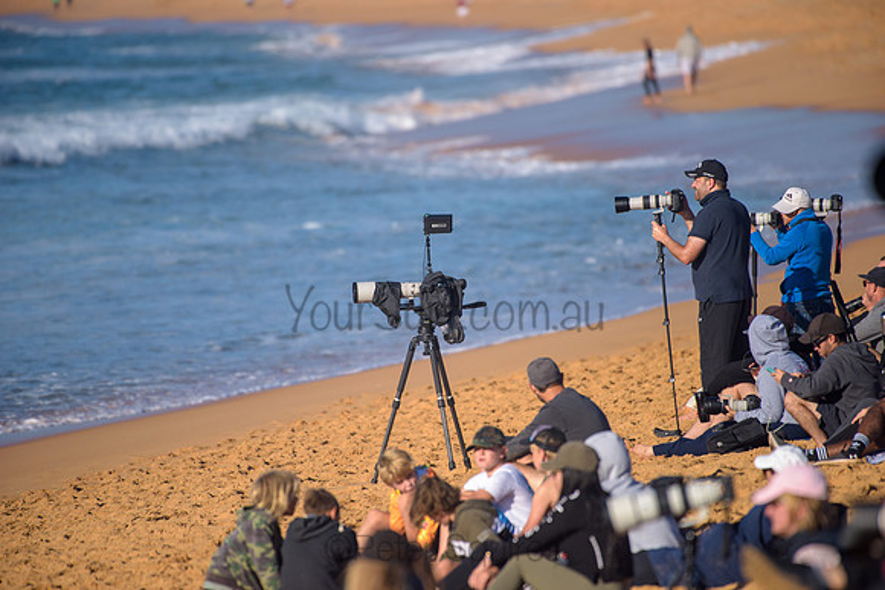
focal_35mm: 500
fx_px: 12294
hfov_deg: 4.1
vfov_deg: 2.8
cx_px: 442
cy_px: 295
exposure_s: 1/2000
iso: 280
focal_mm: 500
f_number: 5.6
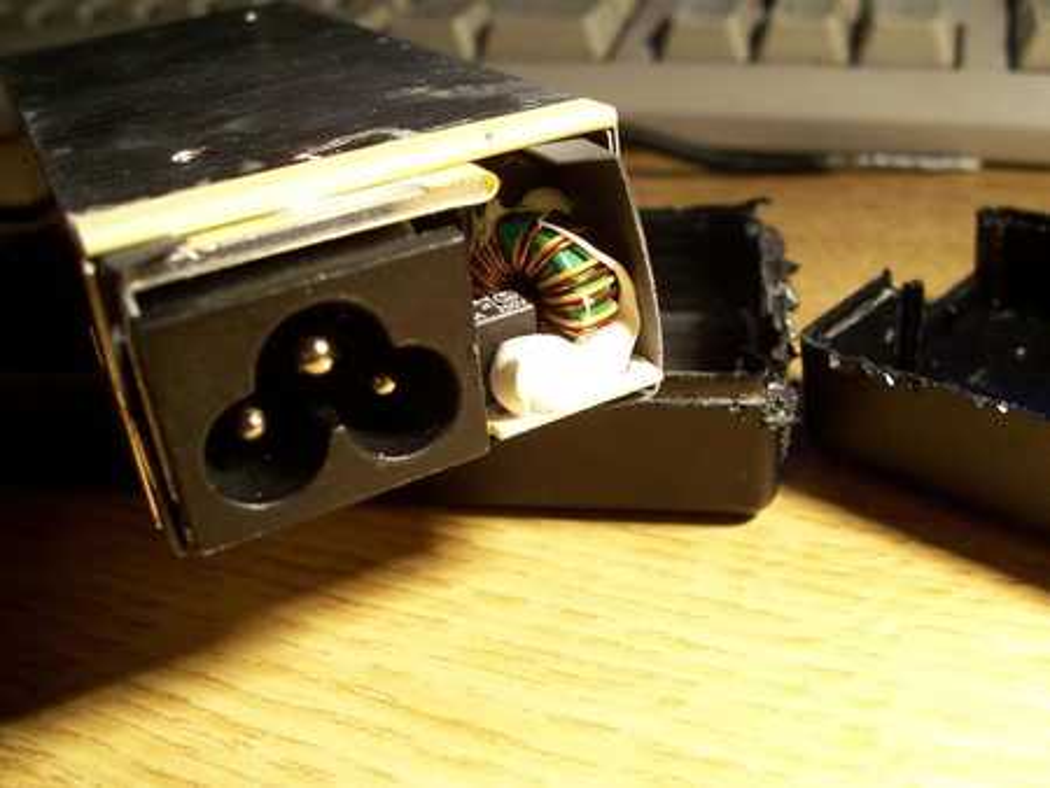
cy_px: 394
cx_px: 525
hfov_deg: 52.6
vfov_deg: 40.7
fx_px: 1062
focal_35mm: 35
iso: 80
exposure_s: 1/90
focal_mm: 6
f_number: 2.8
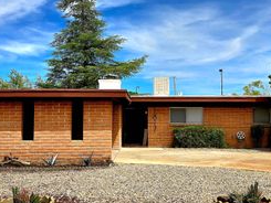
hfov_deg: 40.4
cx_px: 125
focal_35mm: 47
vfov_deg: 30.9
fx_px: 368
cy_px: 99
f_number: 1.7
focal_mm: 6.3
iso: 12
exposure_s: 1/1250
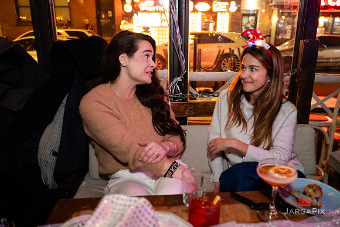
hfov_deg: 62.9
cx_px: 174
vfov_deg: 44.4
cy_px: 111
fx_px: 278
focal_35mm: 29
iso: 3200
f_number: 3.2
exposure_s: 1/100
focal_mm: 28
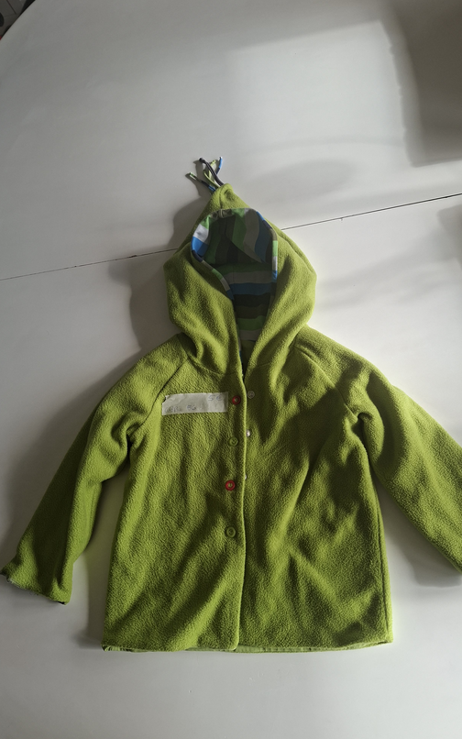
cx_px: 259
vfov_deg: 72.5
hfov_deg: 49.2
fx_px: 503
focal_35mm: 25
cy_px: 364
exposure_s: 1/145
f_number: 1.8
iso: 50
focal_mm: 5.54
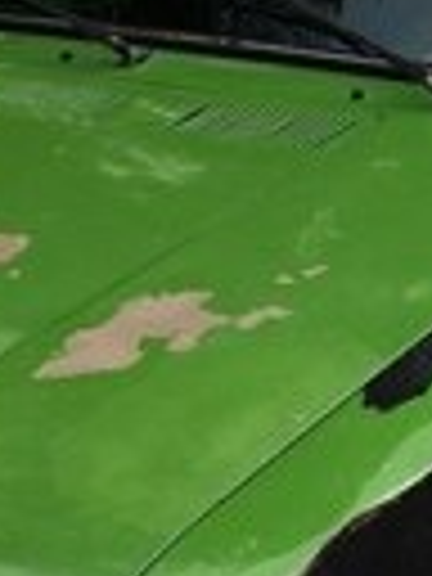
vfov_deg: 17.5
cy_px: 207
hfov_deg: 12.0
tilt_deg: -14.3
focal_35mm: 112
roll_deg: +2.0
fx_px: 1864
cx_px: 806
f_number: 2.2
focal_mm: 4.15
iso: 32
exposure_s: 1/1172
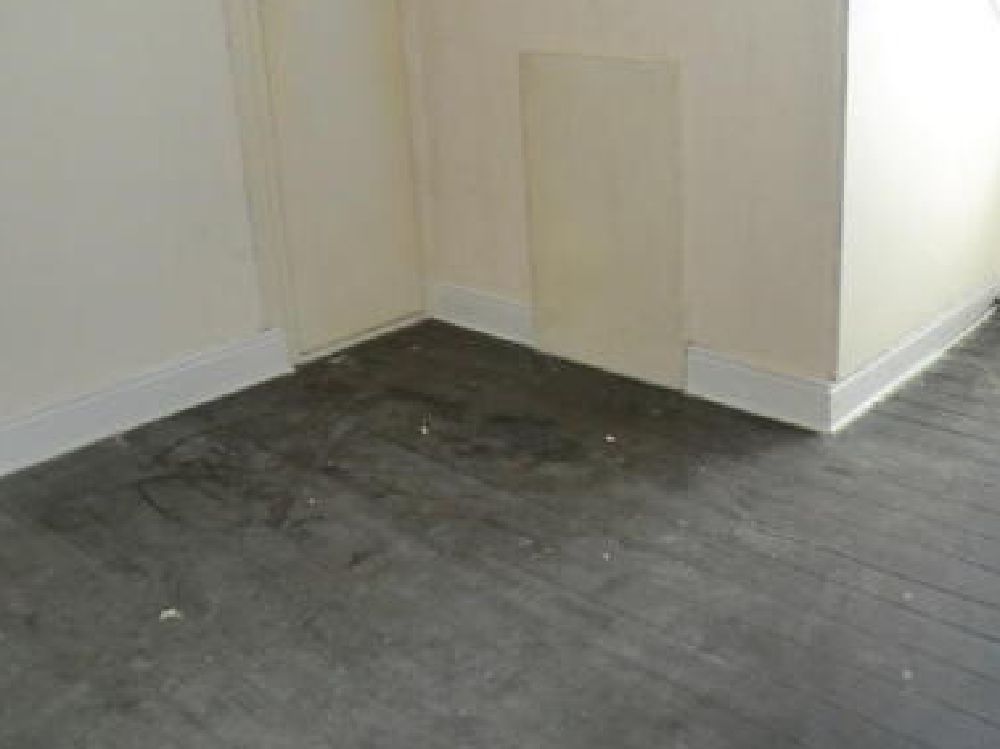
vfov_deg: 38.3
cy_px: 271
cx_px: 676
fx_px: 1068
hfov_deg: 49.2
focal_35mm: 37
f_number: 3.2
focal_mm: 4.3
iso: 100
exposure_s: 1/60
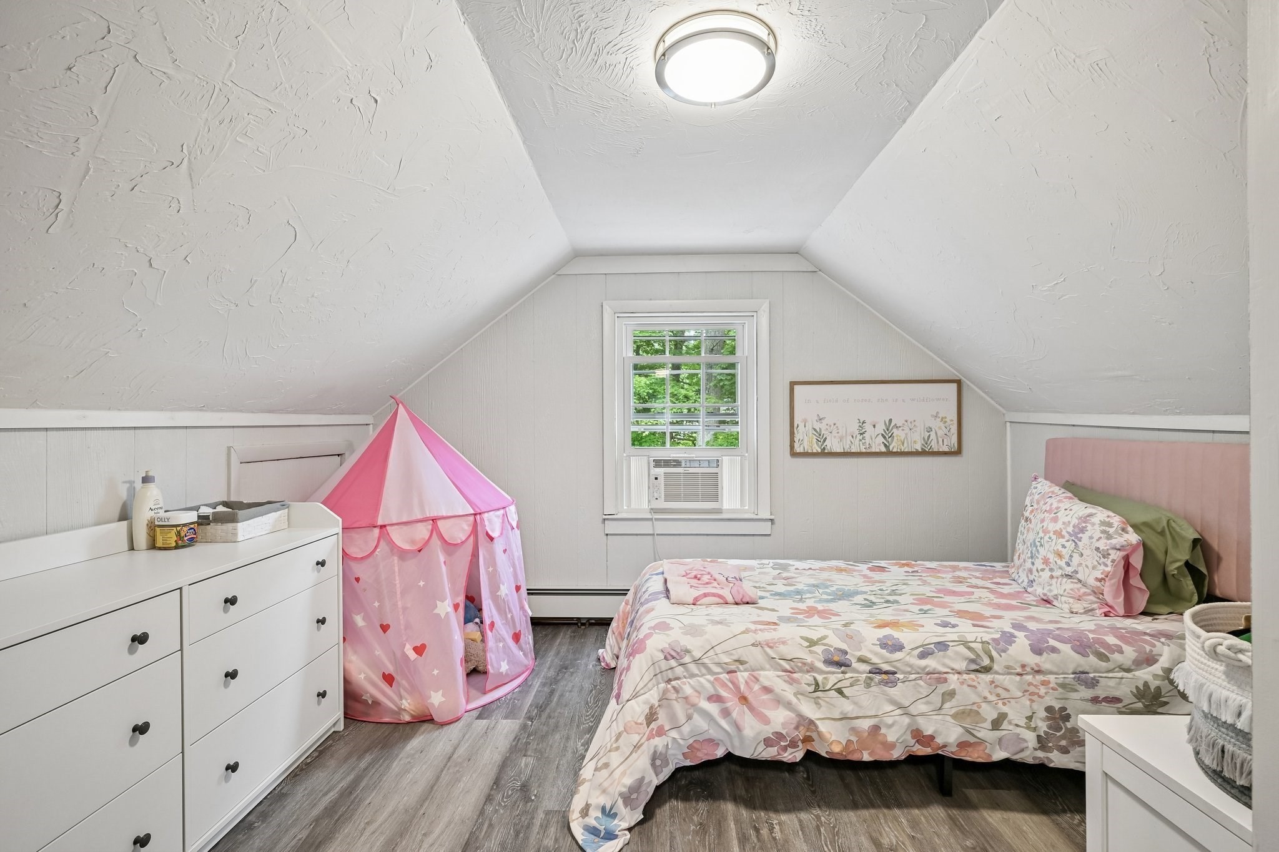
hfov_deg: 96.7
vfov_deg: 73.7
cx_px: 640
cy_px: 426
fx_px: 568
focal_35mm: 16
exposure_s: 1/13
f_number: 8
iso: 400
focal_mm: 16
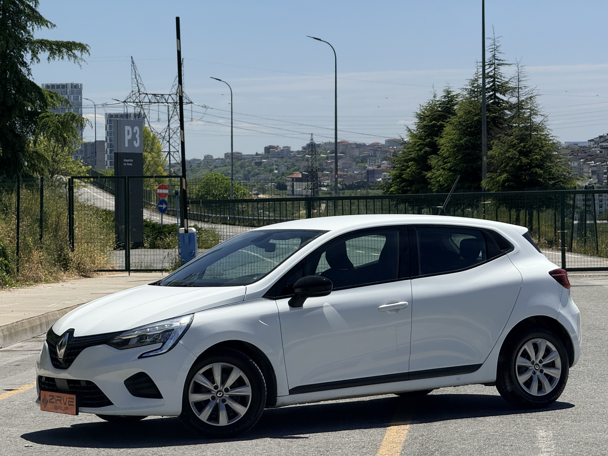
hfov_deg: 16.4
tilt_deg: -1.1
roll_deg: +0.7
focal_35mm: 120
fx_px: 2108
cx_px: 304
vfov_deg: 12.3
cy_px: 228
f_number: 2.8
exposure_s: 1/1096
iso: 64
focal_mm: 15.66
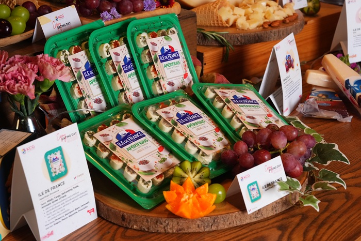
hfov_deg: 28.9
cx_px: 180
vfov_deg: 19.4
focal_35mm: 70
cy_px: 120
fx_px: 702
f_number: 9
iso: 3200
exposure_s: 1/160
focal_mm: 70
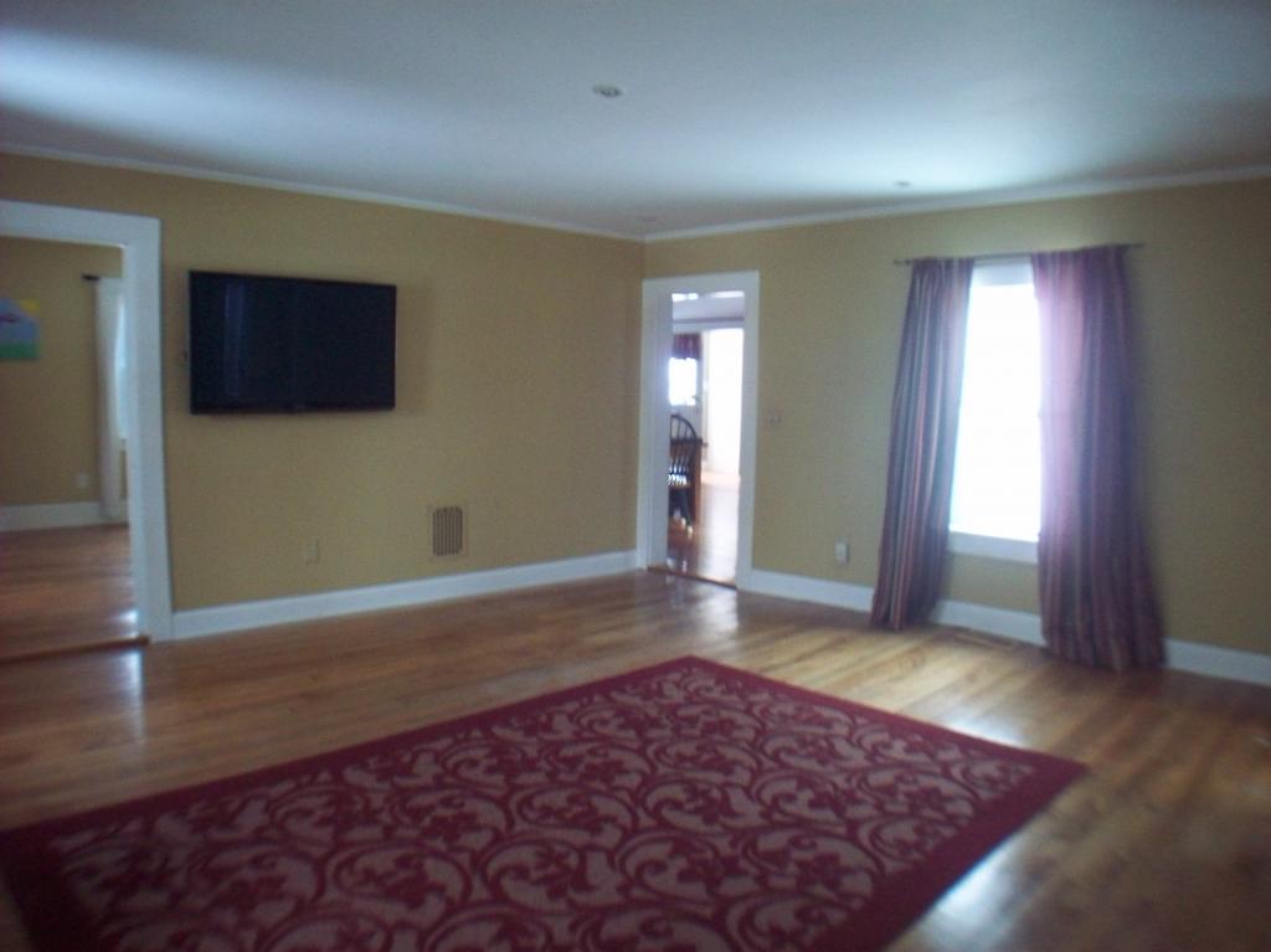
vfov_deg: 38.6
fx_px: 1358
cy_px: 476
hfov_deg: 50.2
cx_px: 636
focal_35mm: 37
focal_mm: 6.2
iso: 200
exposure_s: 1/8
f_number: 2.8
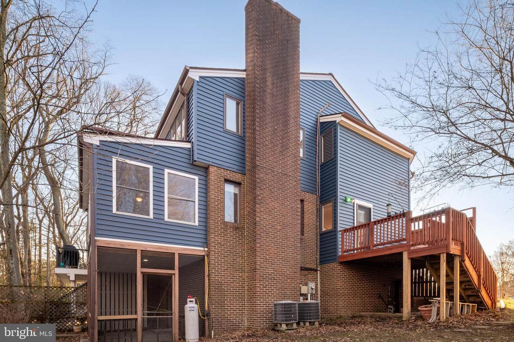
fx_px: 271
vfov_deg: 64.5
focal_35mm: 19
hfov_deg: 86.9
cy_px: 171
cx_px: 257
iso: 200
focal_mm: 19
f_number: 16
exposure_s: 1/100
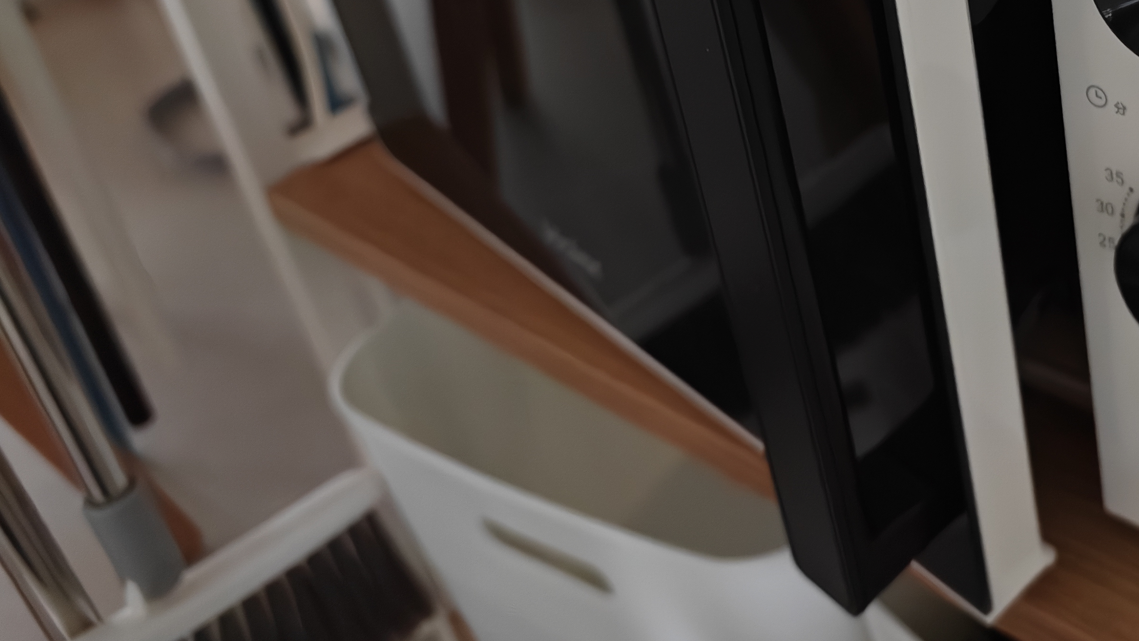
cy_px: 1
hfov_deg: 44.1
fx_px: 1299
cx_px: 972
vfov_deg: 26.3
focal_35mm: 43
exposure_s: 1/123
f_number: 1.68
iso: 9906
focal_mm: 6.45
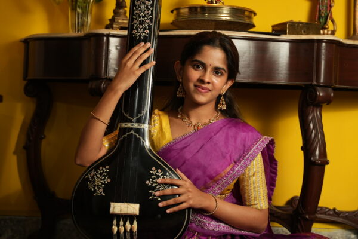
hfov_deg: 27.7
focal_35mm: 73
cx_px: 179
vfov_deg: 18.7
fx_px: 726
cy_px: 120
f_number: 2.8
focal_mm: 49.1
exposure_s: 1/160
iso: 800
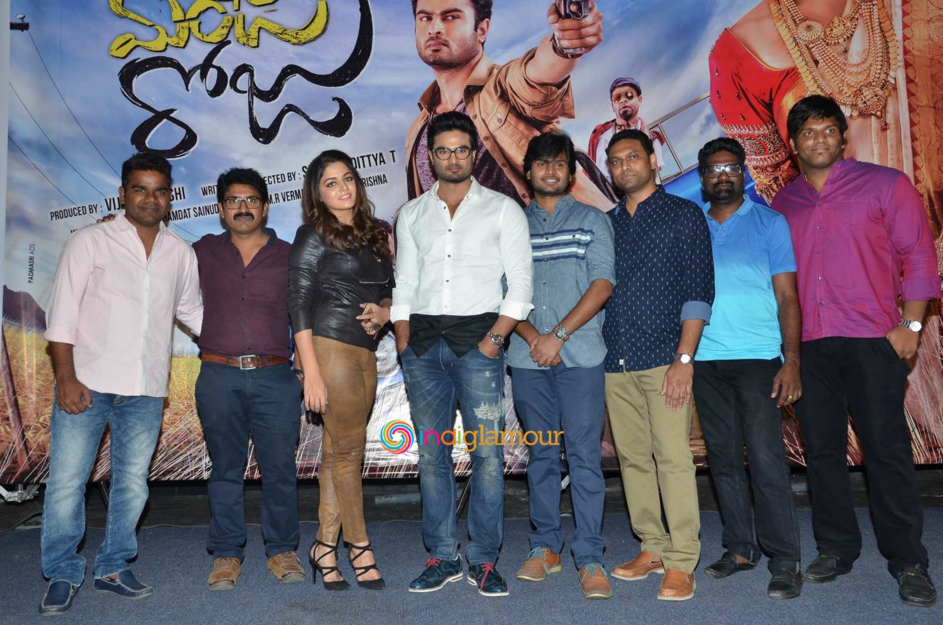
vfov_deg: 39.8
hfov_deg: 57.3
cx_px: 472
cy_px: 312
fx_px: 863
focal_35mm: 33
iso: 500
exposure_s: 1/125
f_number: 5.6
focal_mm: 22
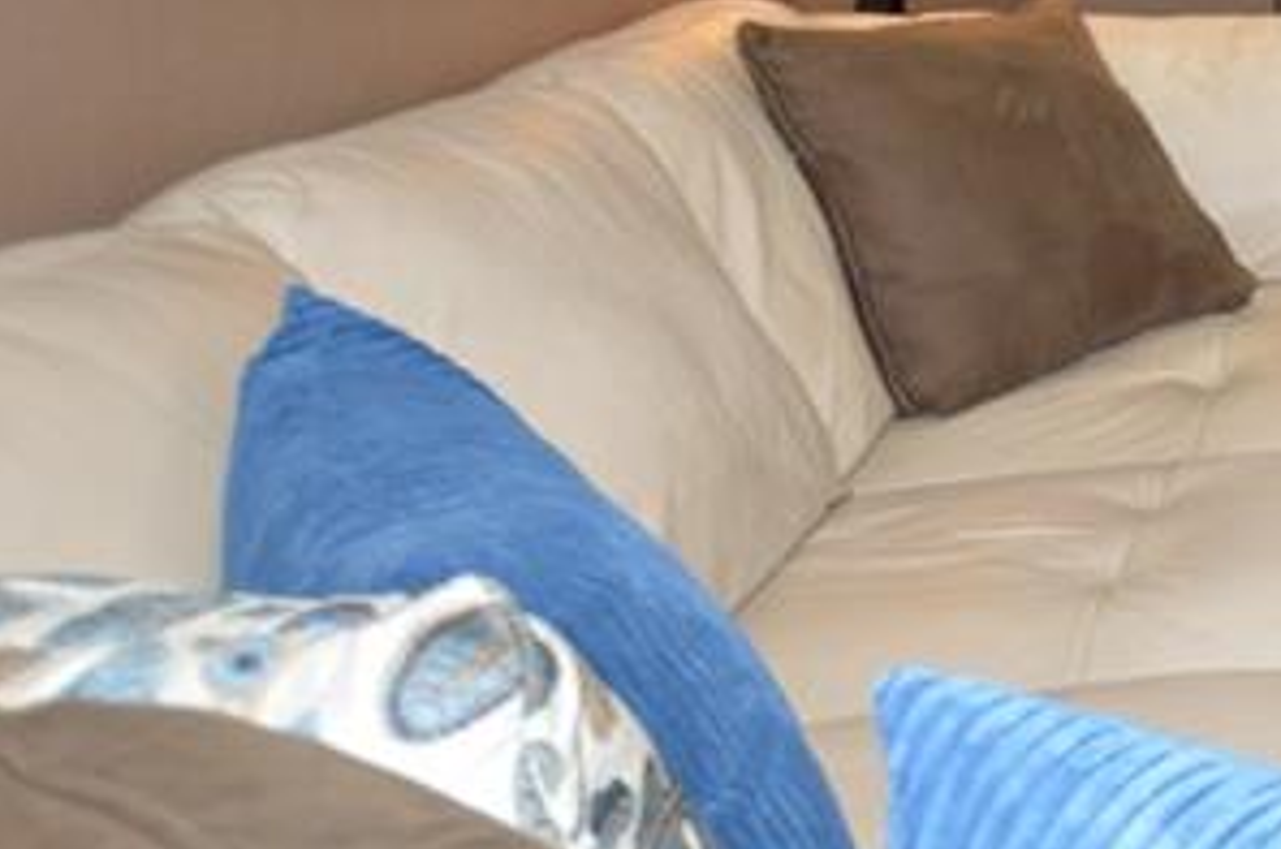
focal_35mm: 62
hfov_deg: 23.0
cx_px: 2131
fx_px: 2203
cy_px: -267
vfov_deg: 20.0
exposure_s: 1/60
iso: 400
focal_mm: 12
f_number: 4
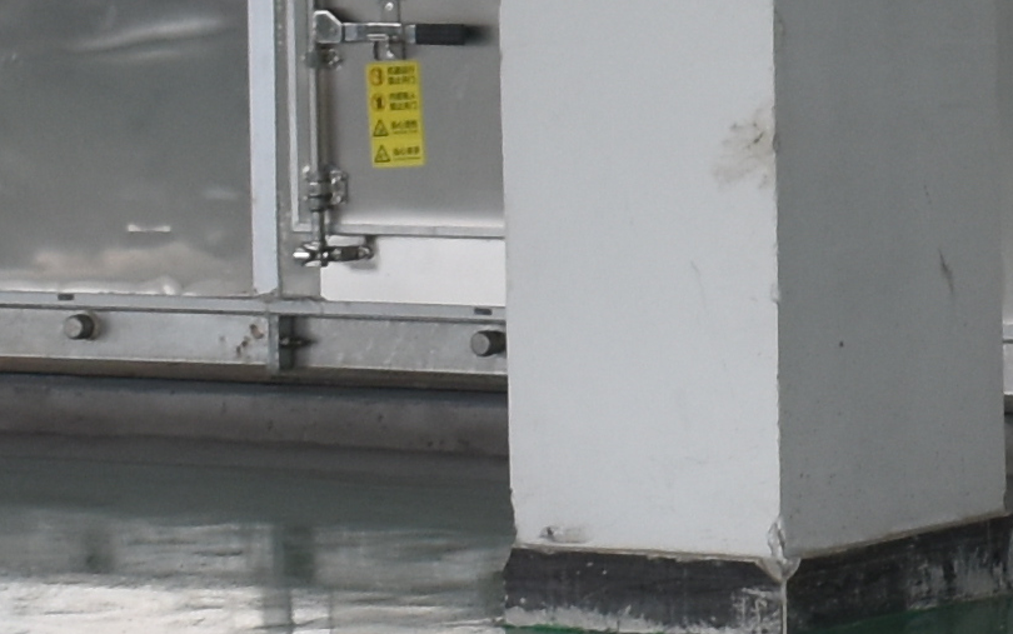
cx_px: 1668
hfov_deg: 8.2
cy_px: -443
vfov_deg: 5.2
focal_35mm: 249
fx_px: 6877
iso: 400
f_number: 4
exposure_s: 1/60
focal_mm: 22
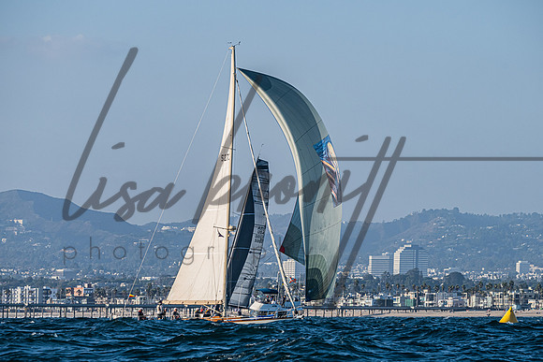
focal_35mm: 272
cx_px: 271
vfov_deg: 5.1
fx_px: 4097
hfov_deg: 7.6
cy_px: 210
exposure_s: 1/1600
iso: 400
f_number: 7.1
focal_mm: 220
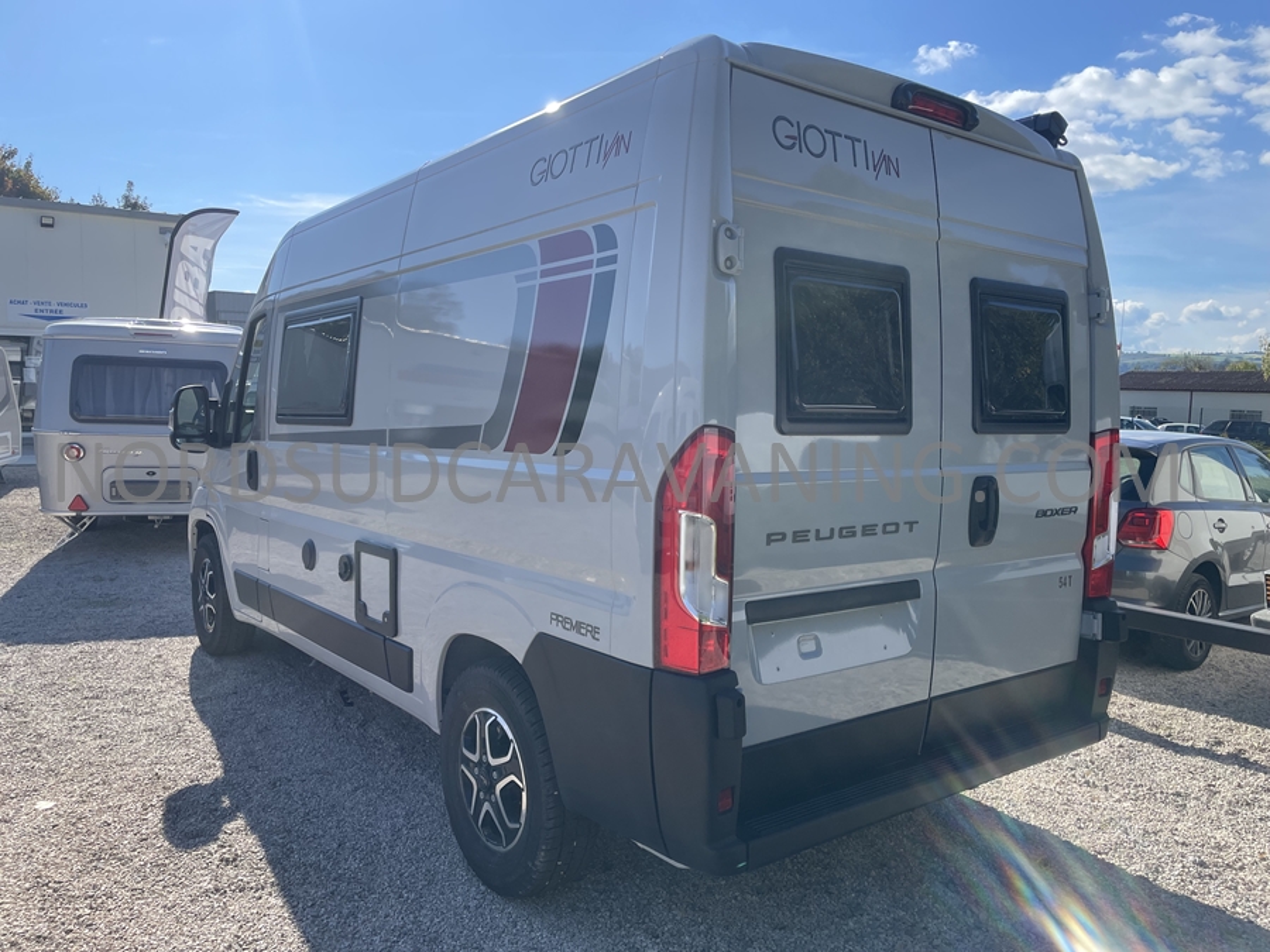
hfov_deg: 67.3
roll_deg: -0.6
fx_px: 954
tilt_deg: -5.6
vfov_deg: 53.1
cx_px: 635
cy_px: 476
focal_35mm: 26
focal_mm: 4.2
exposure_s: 1/2132
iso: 32
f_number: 1.6
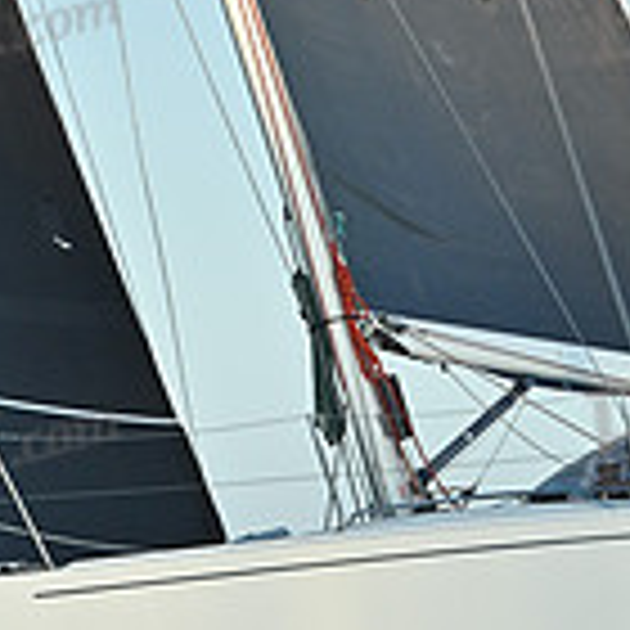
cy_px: 659
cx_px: 356
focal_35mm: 387
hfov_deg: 4.5
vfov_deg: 4.5
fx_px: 7969
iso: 800
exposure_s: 1/1000
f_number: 13
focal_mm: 110
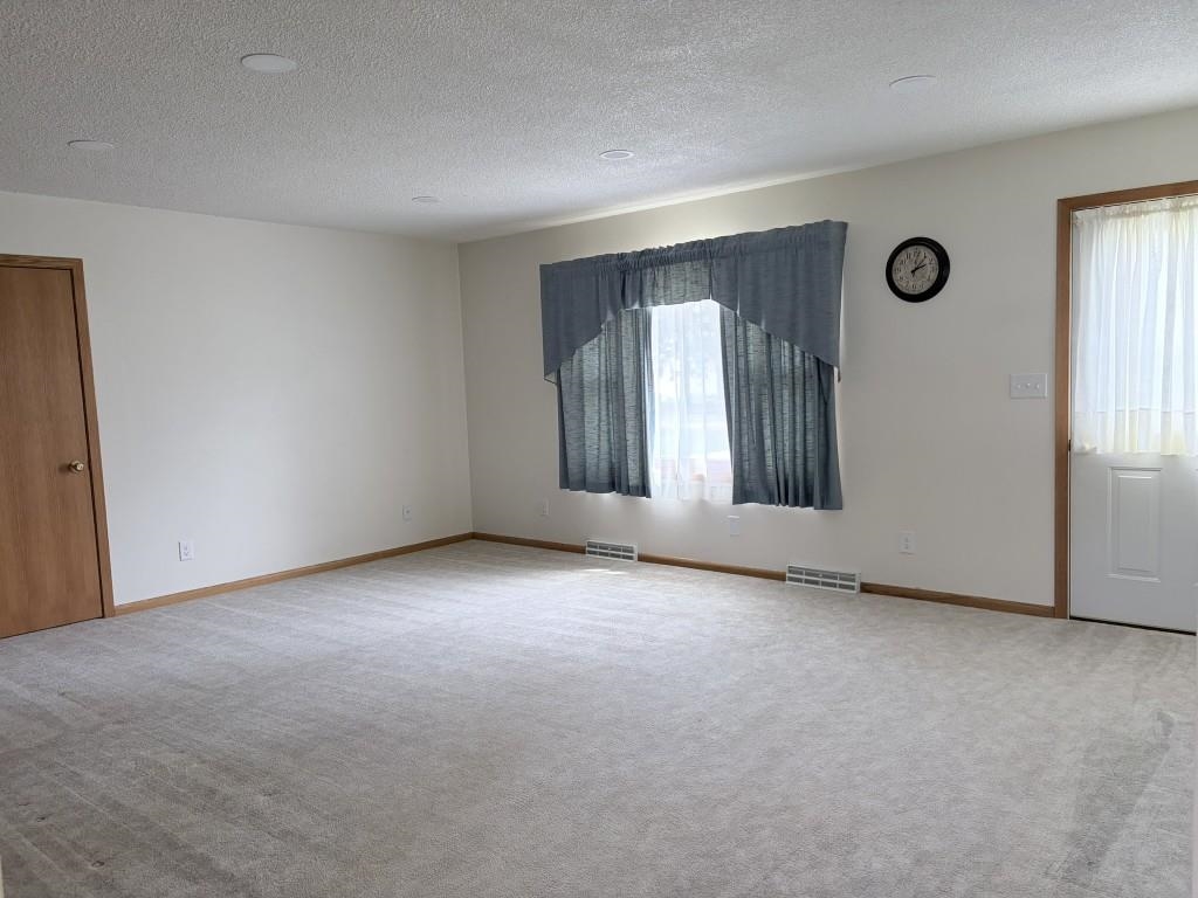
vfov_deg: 53.1
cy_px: 449
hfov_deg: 67.3
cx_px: 599
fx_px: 900
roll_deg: +2.1
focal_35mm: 26
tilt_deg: -4.3
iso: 200
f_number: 1.6
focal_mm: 5.96
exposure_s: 1/120
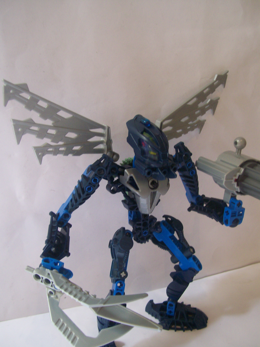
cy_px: 174
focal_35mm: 36
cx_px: 130
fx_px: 361
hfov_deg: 39.7
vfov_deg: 51.4
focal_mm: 6
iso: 110
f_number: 2.7
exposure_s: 1/32
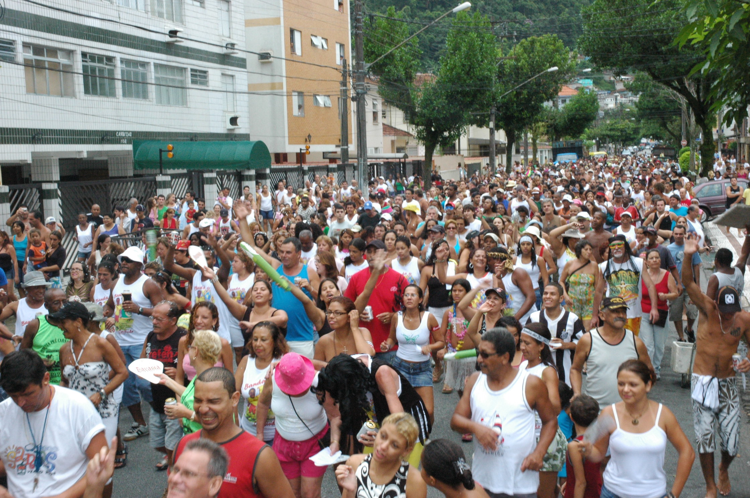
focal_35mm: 46
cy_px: 249
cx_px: 375
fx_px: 968
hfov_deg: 42.4
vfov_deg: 28.9
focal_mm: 31
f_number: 20
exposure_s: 1/50
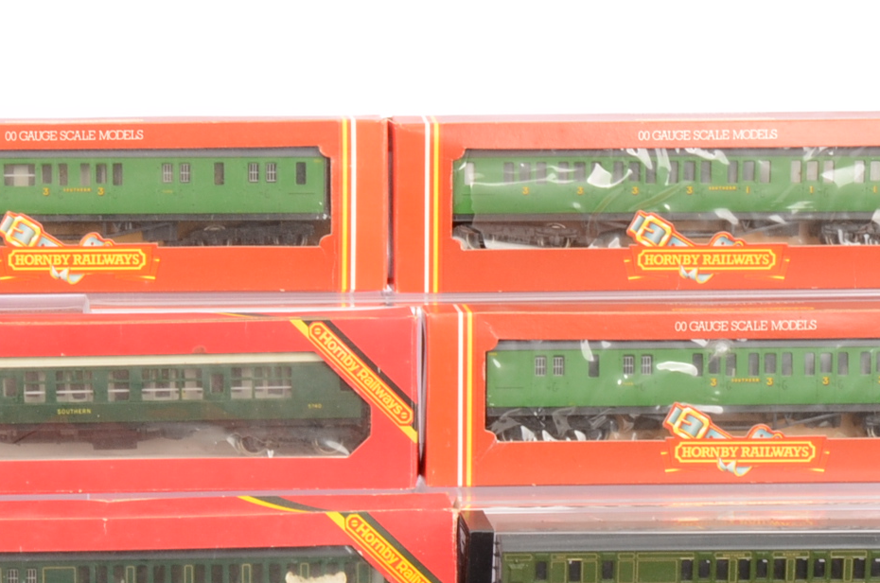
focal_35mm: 167
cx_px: 80
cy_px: 693
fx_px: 4074
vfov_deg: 8.1
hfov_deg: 12.2
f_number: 22
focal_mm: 42
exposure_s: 1/200
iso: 400
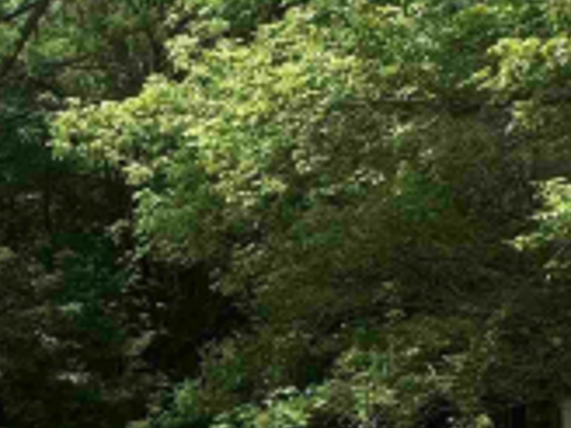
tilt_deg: +1.1
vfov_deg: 24.6
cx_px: 16
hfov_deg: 31.5
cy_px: 414
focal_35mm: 57
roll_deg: +1.6
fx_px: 940
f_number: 2.2
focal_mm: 2.22
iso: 40
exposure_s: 1/373
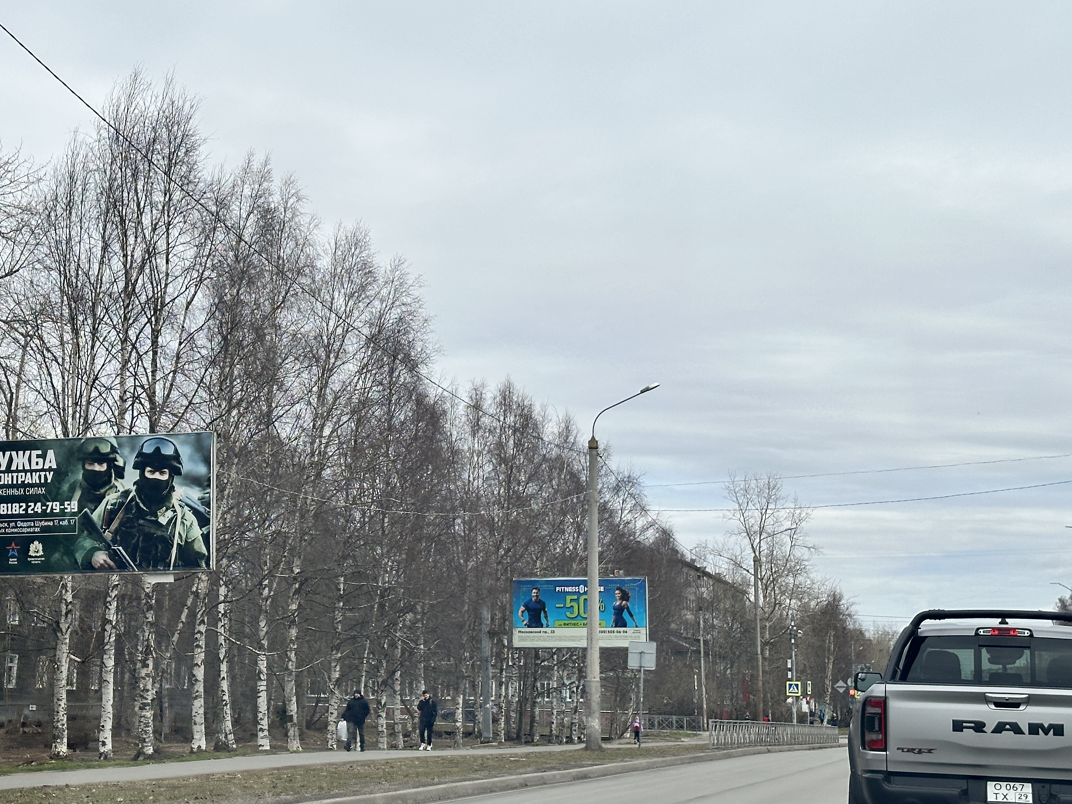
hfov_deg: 30.0
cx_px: 358
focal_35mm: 64
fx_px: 1982
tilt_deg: +6.4
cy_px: 408
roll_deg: -0.3
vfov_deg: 22.9
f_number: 1.78
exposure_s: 1/3597
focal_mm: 6.86
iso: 64
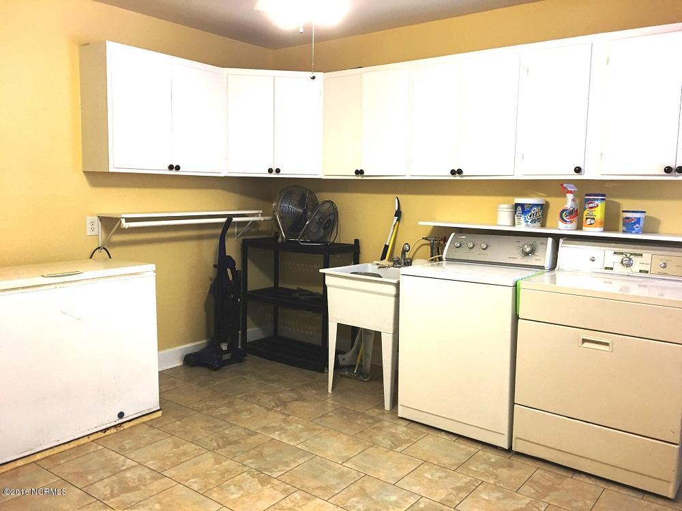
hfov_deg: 61.7
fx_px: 571
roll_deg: -0.5
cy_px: 256
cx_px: 341
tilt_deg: -6.1
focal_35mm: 29
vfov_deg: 48.2
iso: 40
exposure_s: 1/15
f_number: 2.2
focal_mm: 4.15
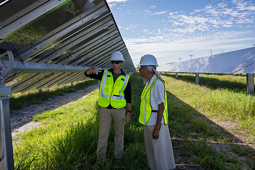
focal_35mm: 28
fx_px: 198
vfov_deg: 46.4
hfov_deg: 65.5
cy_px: 85
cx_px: 128
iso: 200
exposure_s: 1/160
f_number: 10
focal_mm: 28
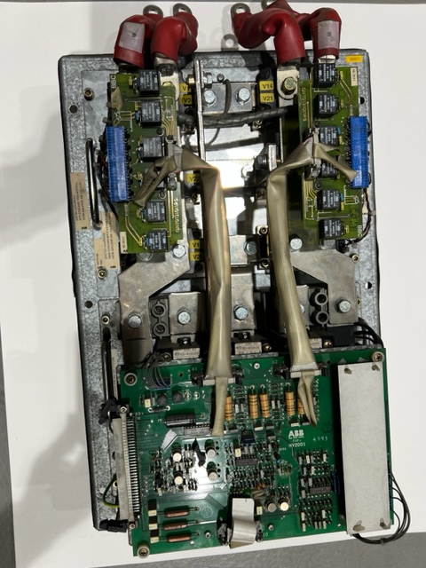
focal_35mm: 26
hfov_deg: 53.1
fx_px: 427
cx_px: 213
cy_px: 284
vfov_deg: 67.3
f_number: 1.5
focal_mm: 5.7
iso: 64
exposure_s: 1/60
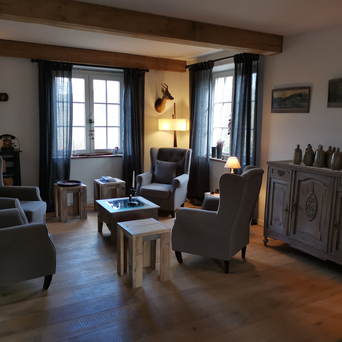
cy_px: 170
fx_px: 358
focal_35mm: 32
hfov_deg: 51.1
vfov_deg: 51.1
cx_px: 162
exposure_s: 1/100
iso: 250
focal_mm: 5.58
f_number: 1.8
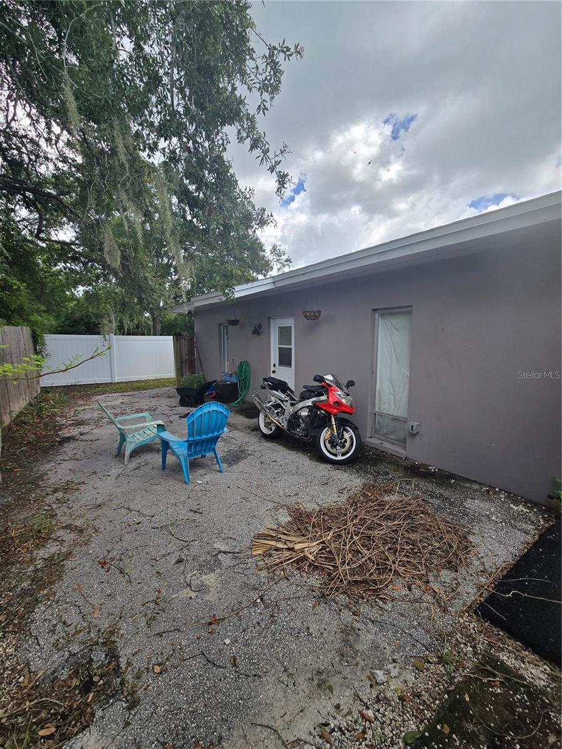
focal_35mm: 13
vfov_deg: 106.2
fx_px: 281
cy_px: 374
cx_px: 281
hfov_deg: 89.9
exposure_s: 1/852
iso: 50
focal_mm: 2.2
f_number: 2.2
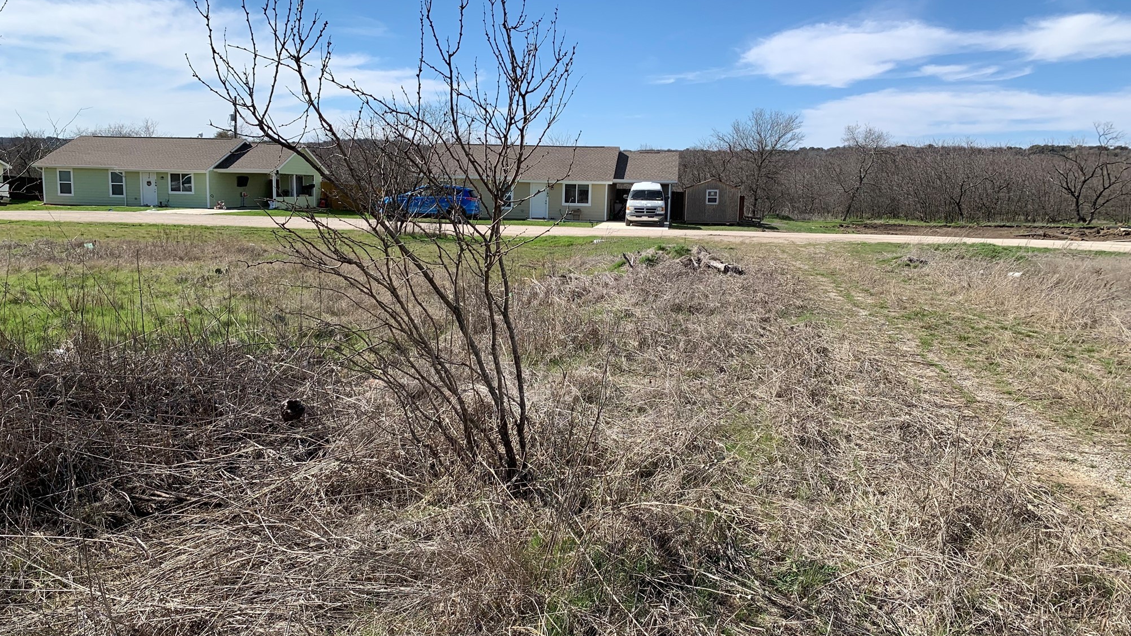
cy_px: 327
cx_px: 569
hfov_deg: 66.1
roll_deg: -2.2
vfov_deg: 40.2
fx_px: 870
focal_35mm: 29
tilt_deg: -10.6
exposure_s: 1/2208
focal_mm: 4.25
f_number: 1.8
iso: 25
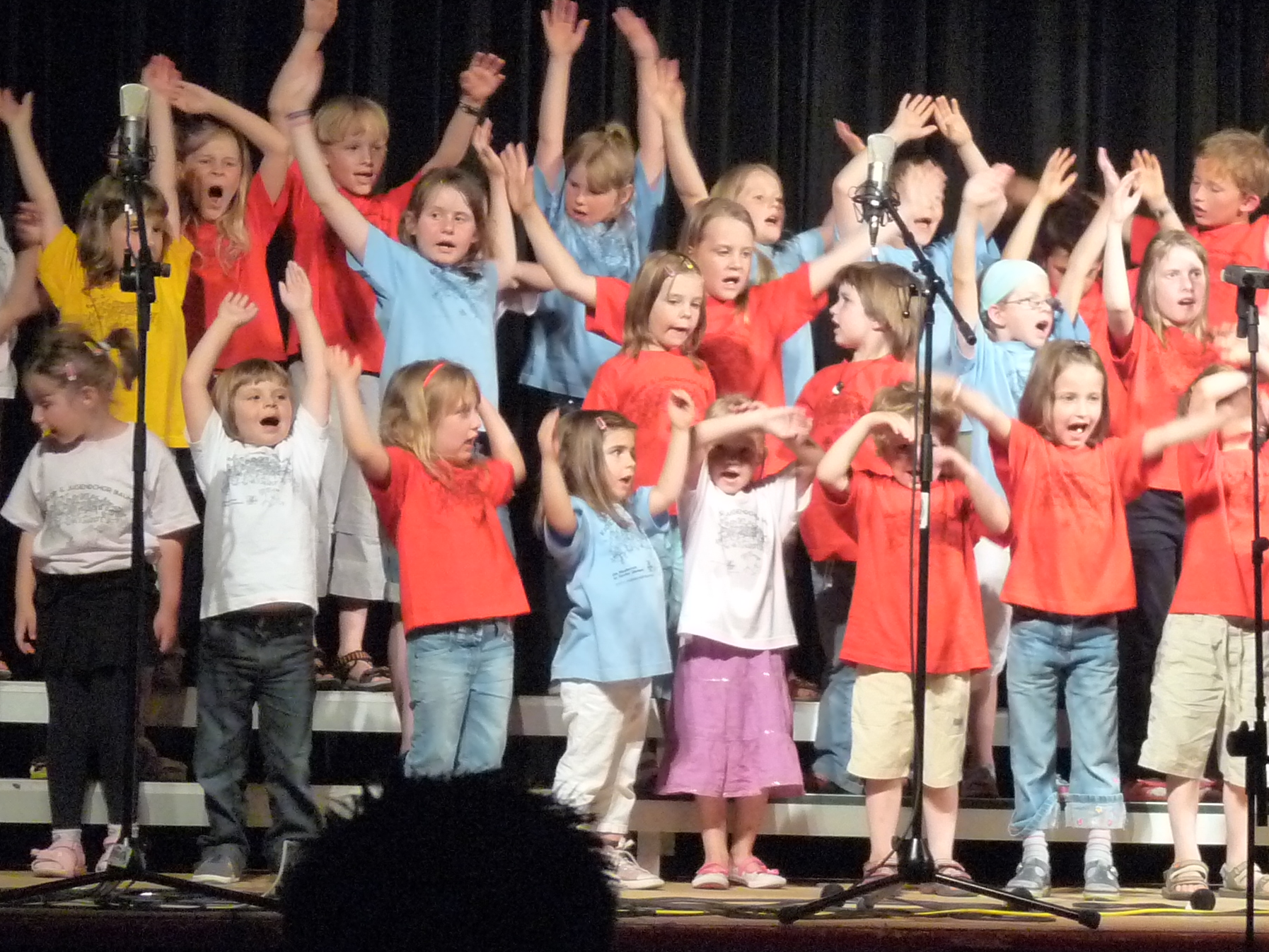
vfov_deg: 8.0
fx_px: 6783
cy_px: 550
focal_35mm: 185
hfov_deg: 10.7
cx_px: 910
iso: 800
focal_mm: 16.1
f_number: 3.4
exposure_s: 1/50
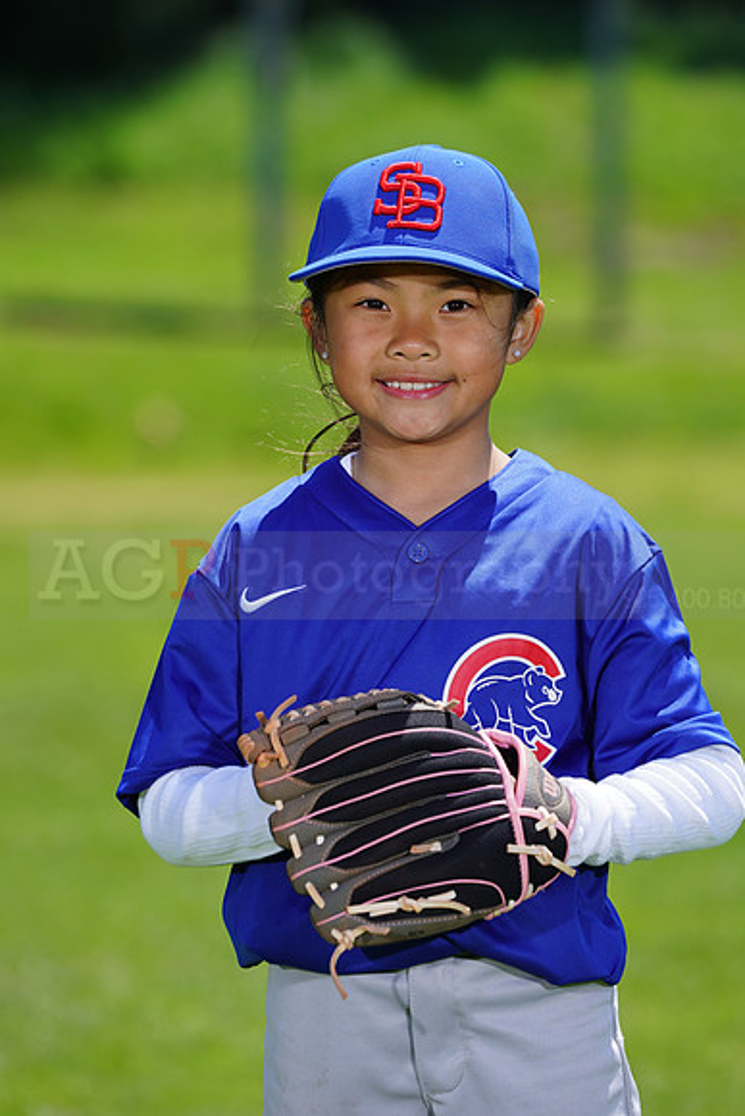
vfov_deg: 6.7
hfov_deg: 4.5
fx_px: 9585
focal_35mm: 309
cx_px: 372
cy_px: 558
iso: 100
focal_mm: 309
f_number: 8
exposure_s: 1/250
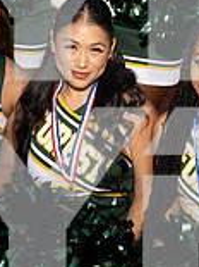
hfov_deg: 13.7
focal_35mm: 108
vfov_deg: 17.7
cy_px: -9
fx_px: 829
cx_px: 115
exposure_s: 1/250
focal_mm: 30
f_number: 11
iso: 200
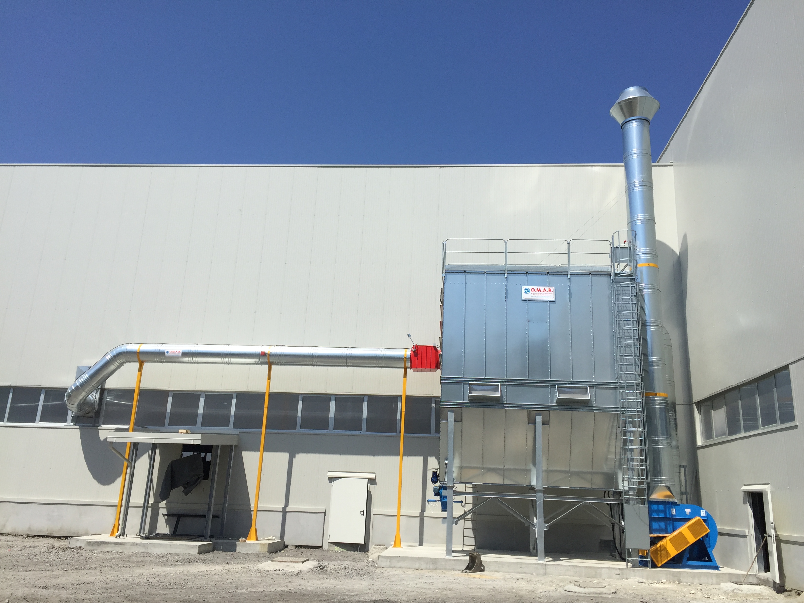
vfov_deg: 48.2
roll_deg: -3.1
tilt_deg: +15.2
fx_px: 674
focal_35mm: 29
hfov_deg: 61.7
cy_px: 302
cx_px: 402
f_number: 2.2
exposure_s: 1/3597
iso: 32
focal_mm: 4.15
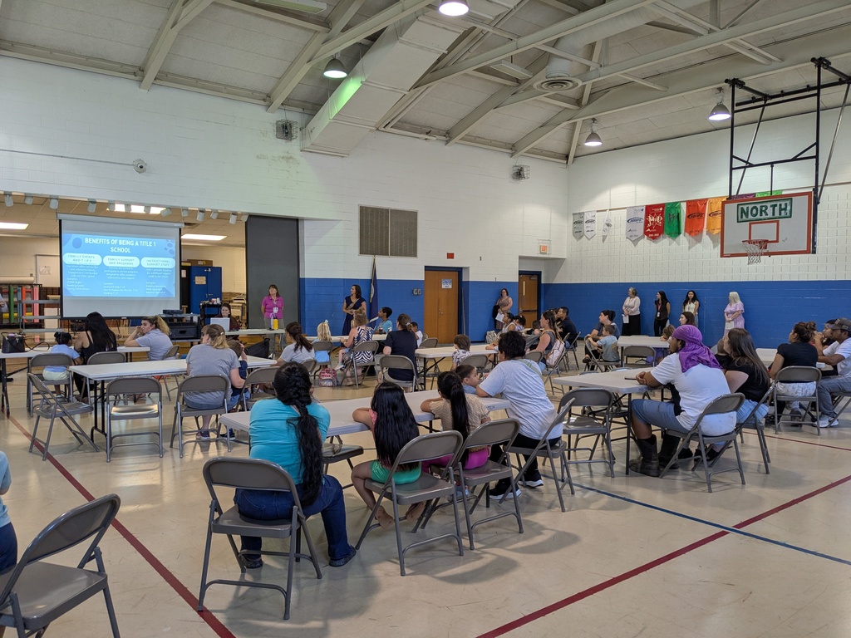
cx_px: 426
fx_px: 664
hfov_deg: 65.3
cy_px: 319
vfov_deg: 51.4
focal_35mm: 27
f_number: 1.73
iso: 65
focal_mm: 4.38
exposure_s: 1/60
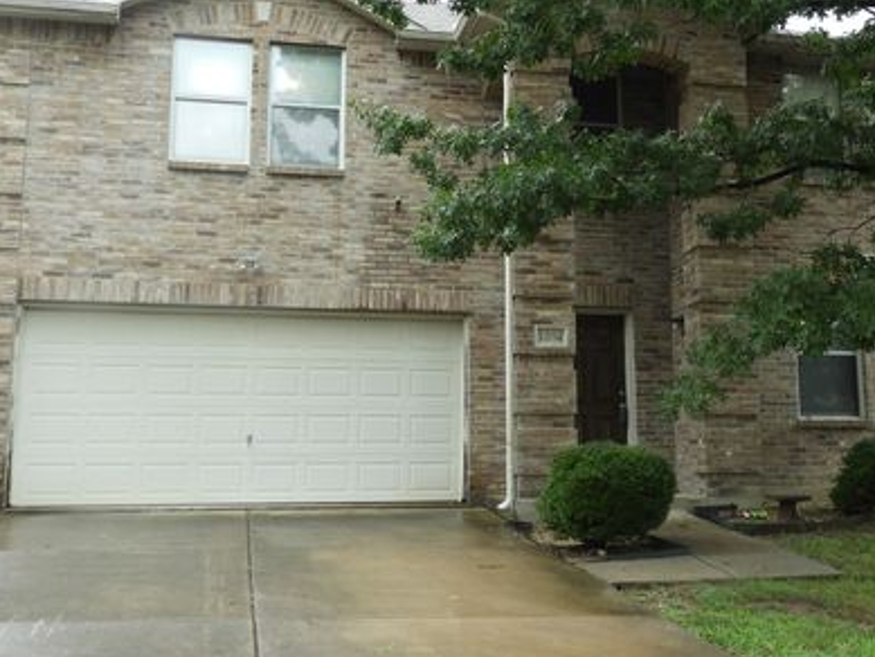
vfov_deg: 32.1
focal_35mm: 45
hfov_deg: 41.9
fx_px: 1138
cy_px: 276
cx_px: 522
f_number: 3.8
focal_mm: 6.3
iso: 100
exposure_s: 1/160
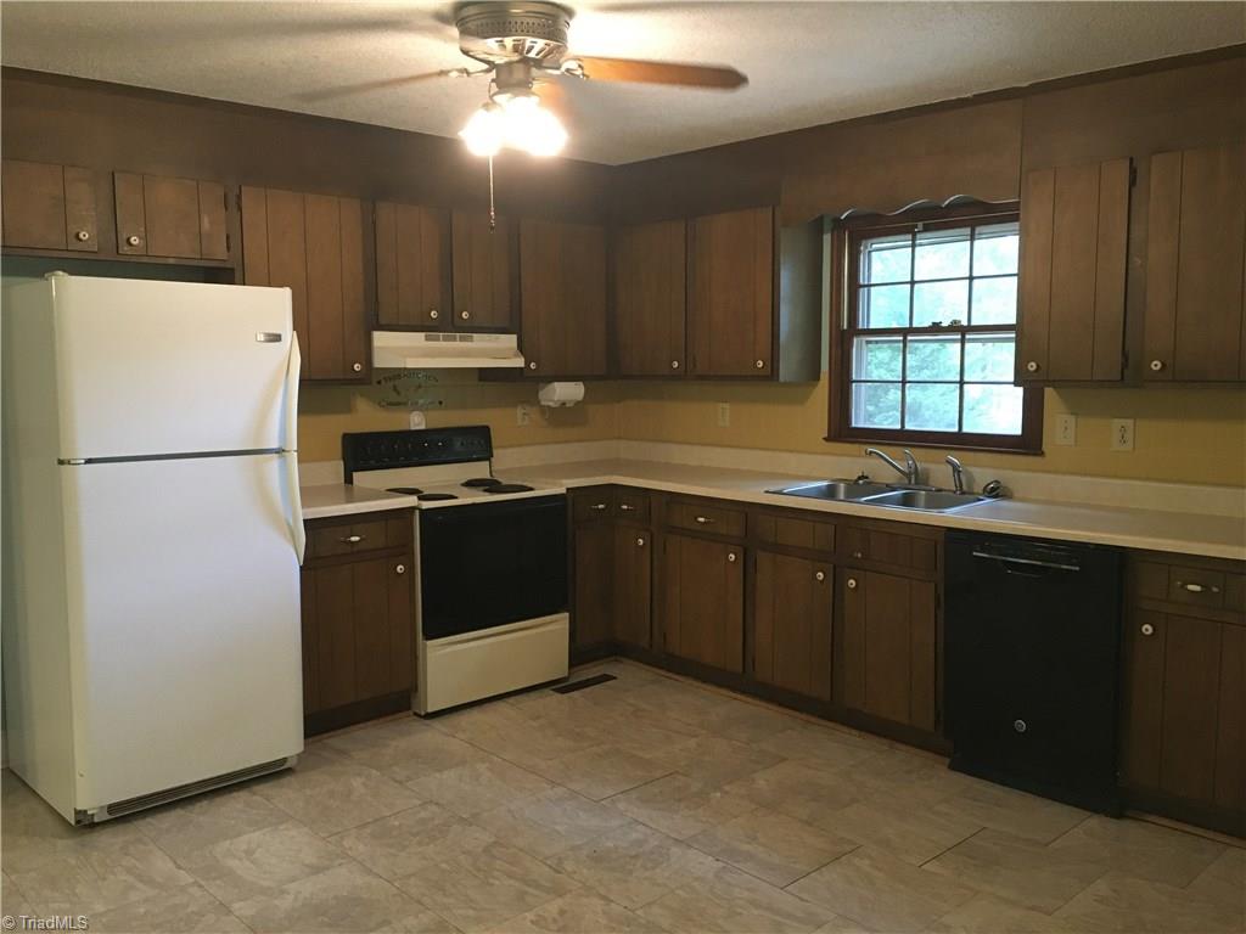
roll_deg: +0.3
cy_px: 467
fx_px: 1044
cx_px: 623
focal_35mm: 29
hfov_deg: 61.7
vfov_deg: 48.2
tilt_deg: -5.9
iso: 200
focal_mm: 4.15
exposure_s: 1/30
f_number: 2.2
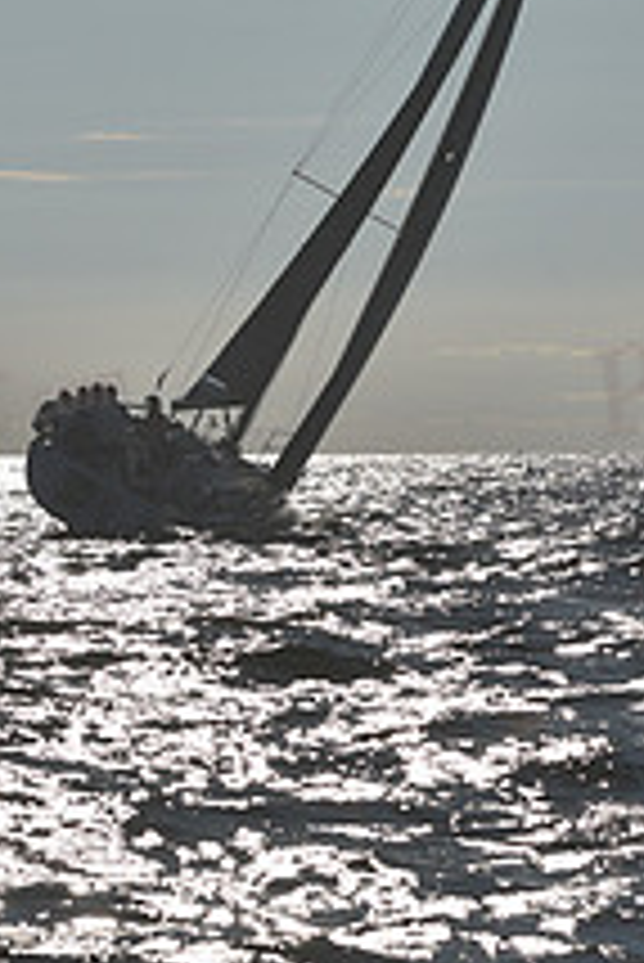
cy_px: 153
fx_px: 5947
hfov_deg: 6.2
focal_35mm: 222
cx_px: 363
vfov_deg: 9.2
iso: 250
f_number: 5.6
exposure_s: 1/5000
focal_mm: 82
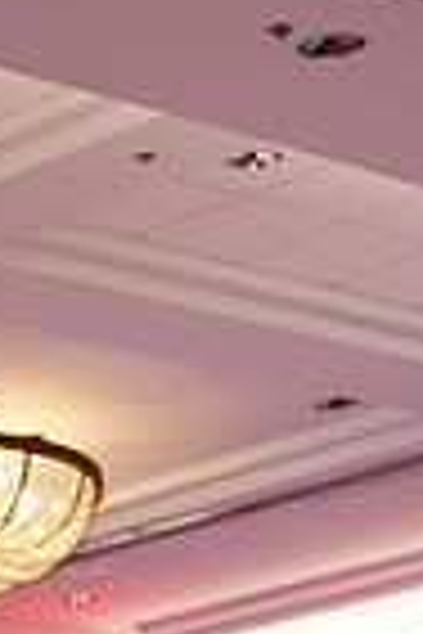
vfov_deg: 10.1
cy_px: 1241
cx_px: -313
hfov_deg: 7.1
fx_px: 3331
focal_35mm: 189
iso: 2500
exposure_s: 1/250
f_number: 4.5
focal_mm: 46
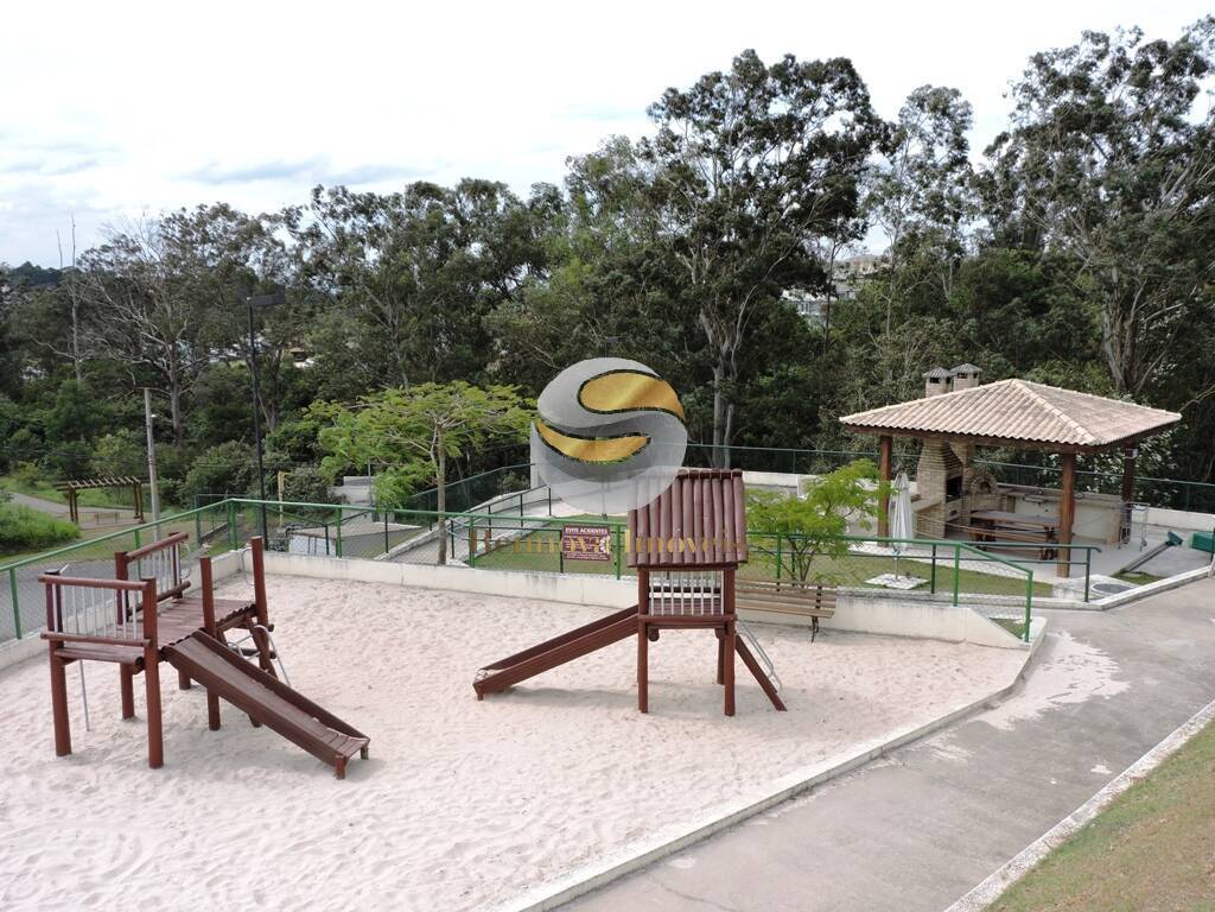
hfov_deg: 60.0
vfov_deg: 46.8
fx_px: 1053
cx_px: 608
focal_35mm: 30
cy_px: 456
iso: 100
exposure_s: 1/800
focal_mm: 5.4
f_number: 3.1
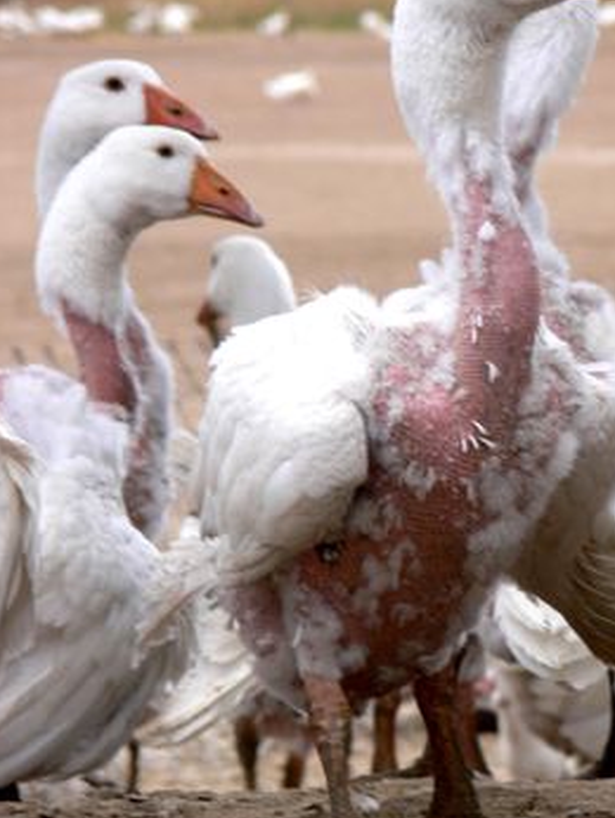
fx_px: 11096
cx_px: 445
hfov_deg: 3.2
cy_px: 478
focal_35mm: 469
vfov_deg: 4.2
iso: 80
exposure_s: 1/200
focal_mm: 67.1
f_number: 5.6
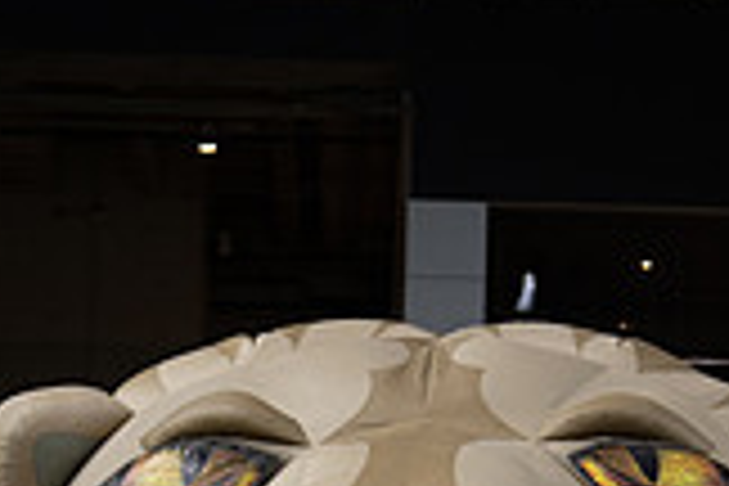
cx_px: 441
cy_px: 848
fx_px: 3624
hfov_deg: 11.5
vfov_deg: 7.5
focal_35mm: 179
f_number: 1.2
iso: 500
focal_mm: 50
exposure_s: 1/1000
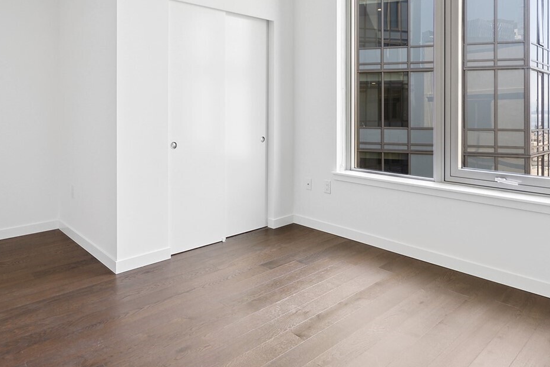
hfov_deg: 73.6
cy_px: 124
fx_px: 367
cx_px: 251
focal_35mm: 24
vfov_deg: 52.2
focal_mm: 14
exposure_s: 1/25
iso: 200
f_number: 8
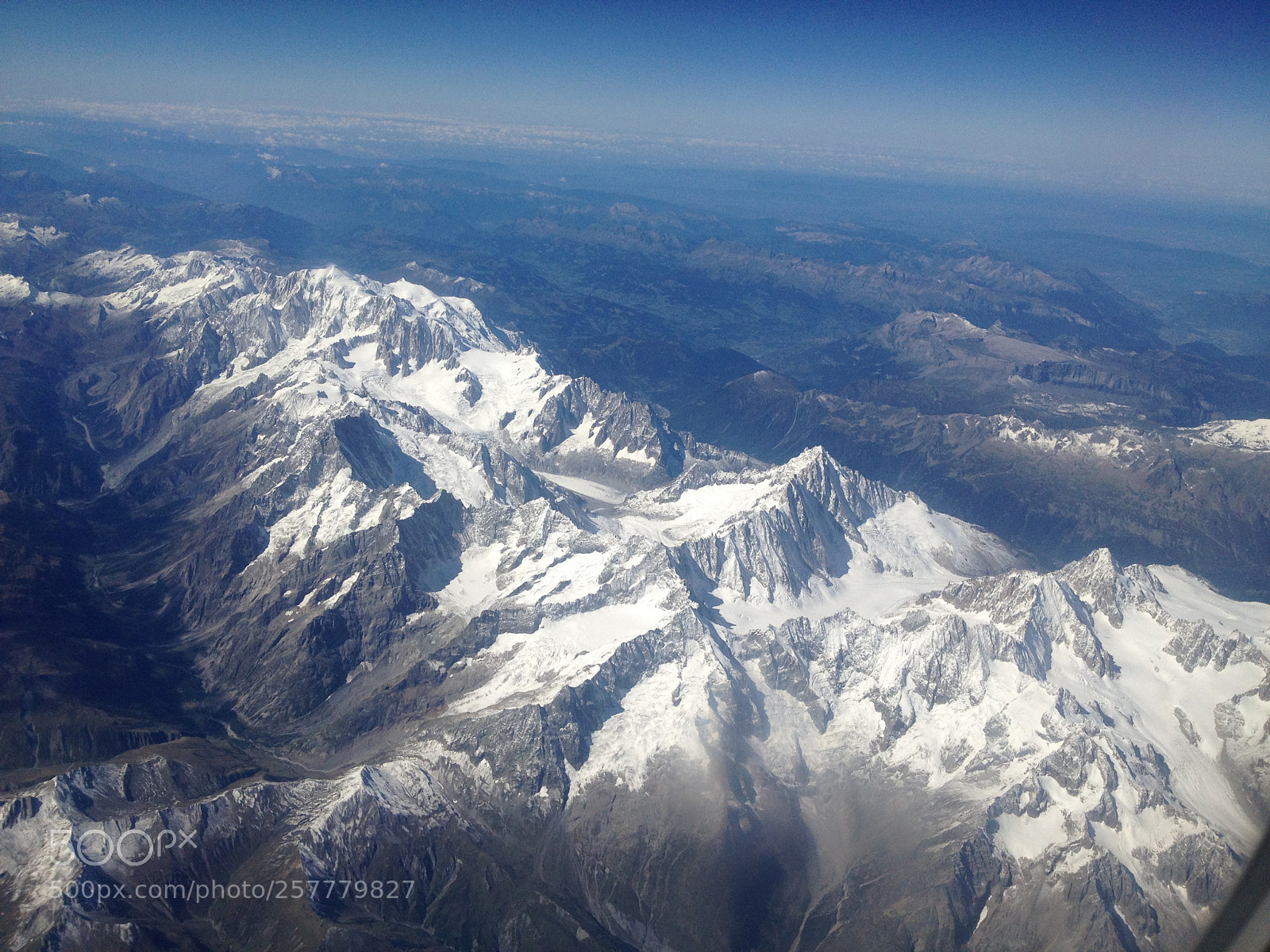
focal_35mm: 35
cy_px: 476
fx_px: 1284
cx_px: 635
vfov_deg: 40.7
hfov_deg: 52.6
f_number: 2.4
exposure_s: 1/3953
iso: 64
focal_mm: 4.28
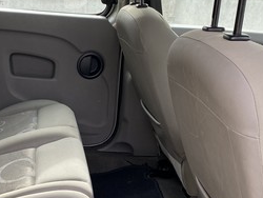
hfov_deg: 35.1
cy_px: 140
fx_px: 403
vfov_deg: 27.3
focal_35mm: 53
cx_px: 57
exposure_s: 1/121
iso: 50
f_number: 1.8
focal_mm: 4.25
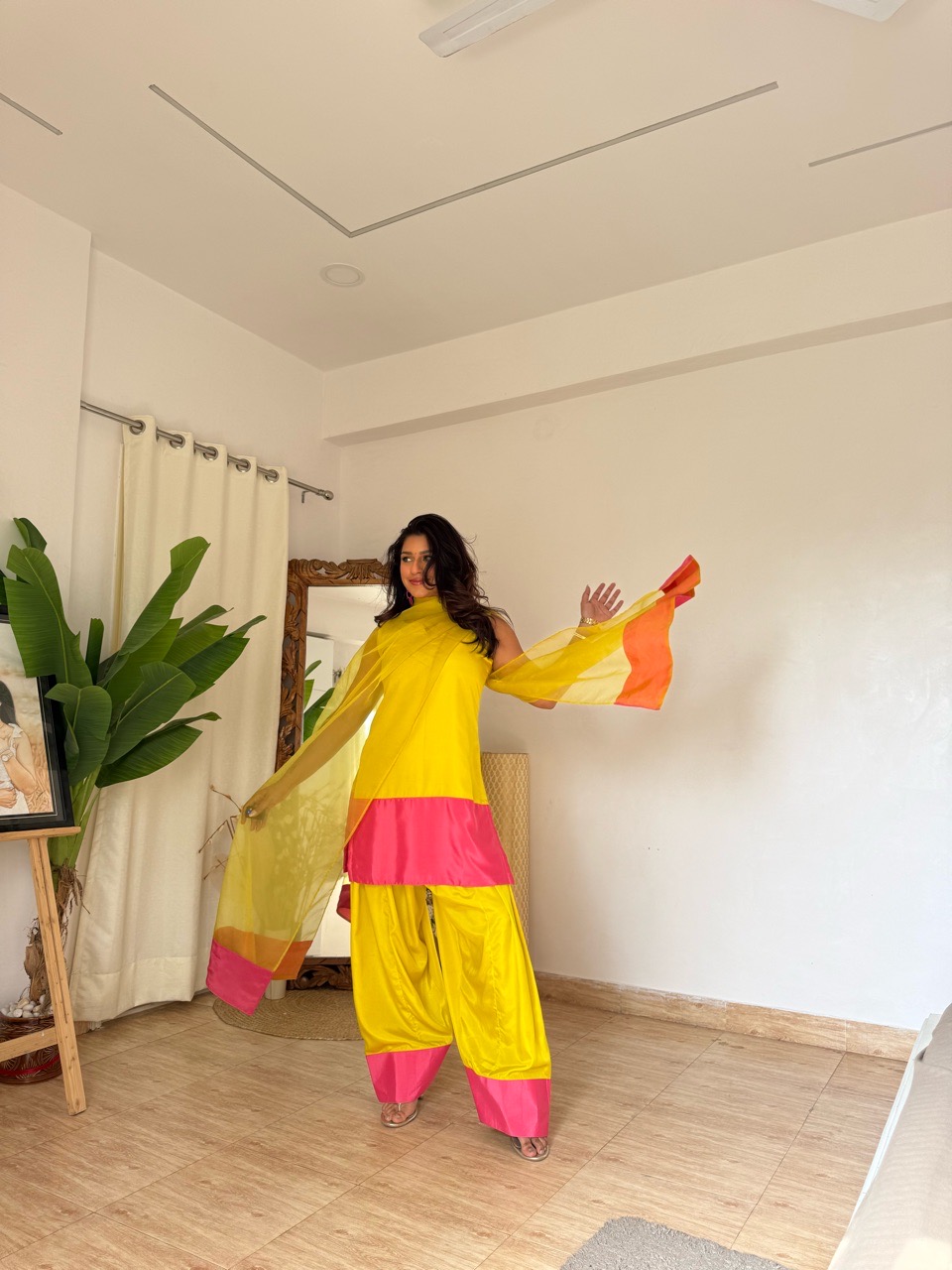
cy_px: 635
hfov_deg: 56.8
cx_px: 476
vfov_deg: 71.6
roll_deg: -1.0
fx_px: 880
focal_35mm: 24
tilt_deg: +7.0
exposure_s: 1/170
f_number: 1.78
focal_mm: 6.76
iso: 64
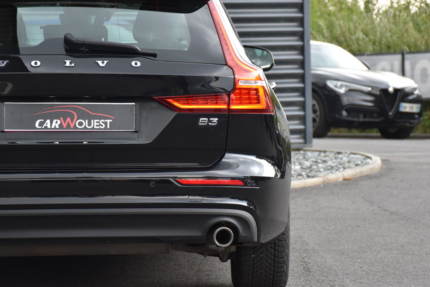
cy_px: 121
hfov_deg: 13.1
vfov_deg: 8.8
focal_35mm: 157
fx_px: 1871
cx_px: 210
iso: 800
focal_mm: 85
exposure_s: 1/200
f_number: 5.3
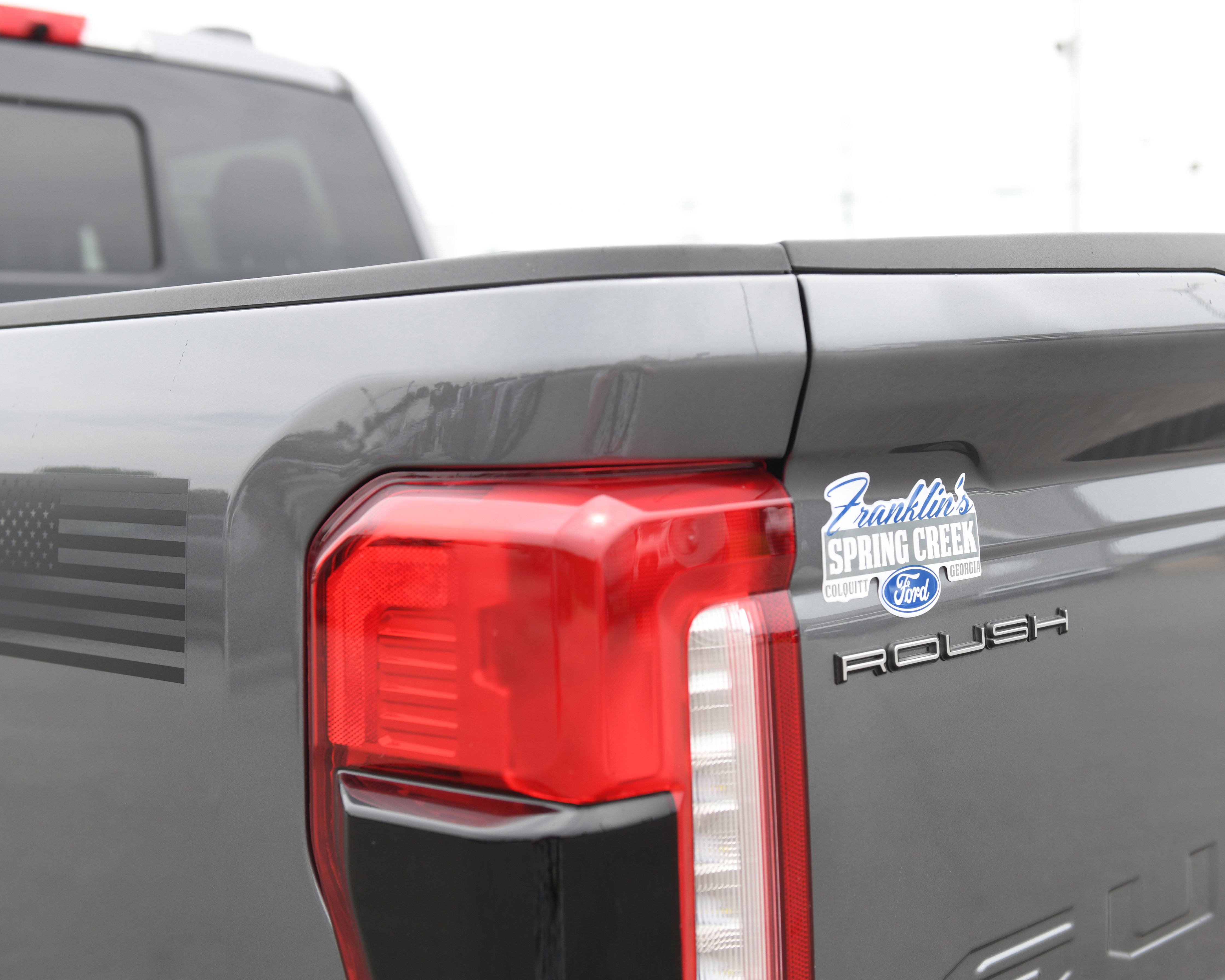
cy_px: 462
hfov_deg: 40.3
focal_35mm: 46
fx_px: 1668
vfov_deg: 32.7
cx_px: 653
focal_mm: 38
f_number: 3.5
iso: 320
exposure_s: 1/1000
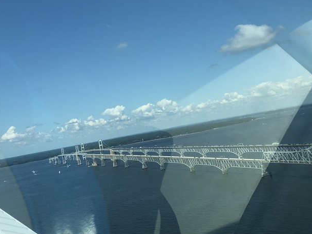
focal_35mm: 46
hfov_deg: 40.9
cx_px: 114
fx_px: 415
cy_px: 105
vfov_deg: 31.5
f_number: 1.8
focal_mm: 4
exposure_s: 1/2433
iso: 25
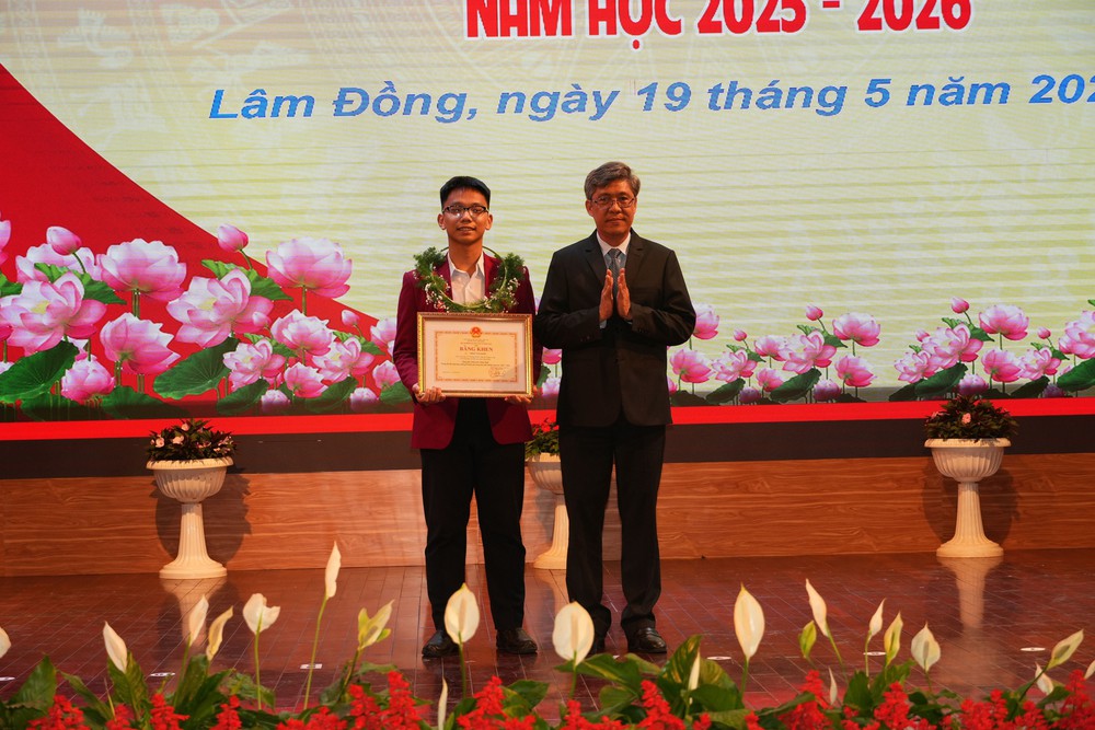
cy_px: 365
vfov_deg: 17.2
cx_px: 548
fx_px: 2418
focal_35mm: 80
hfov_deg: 25.5
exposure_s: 1/60
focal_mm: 53
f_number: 5.6
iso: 320
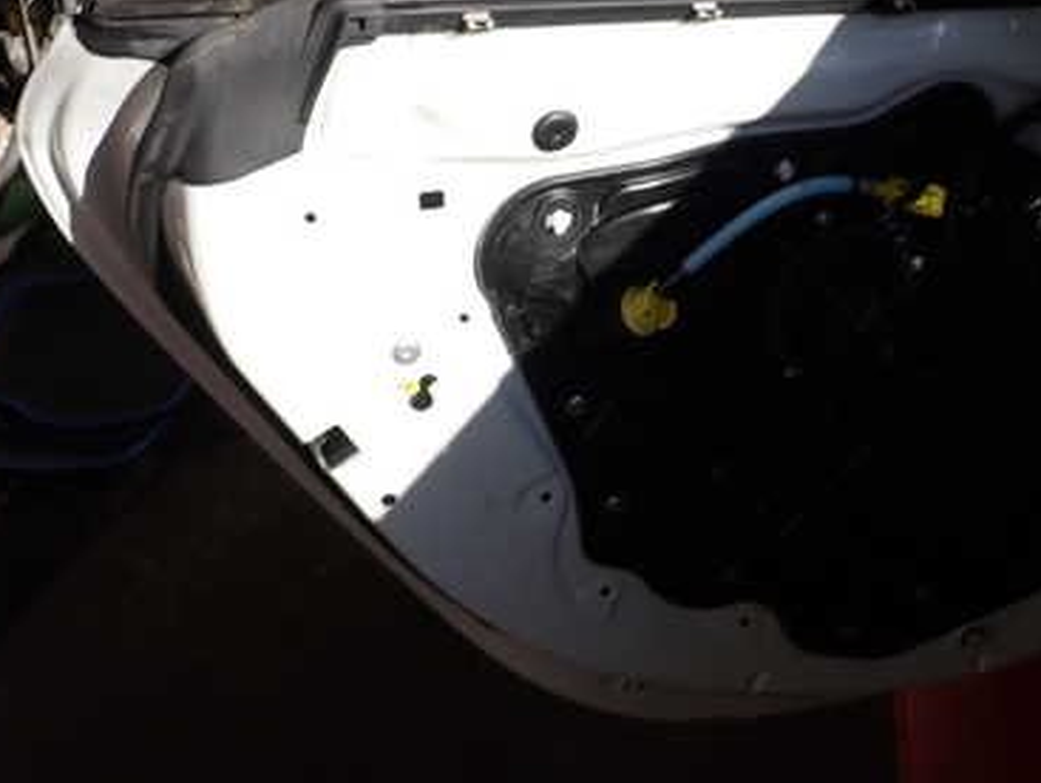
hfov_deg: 38.5
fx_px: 1475
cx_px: 678
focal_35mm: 49
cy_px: 267
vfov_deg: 29.5
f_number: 9
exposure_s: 1/80
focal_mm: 5.4
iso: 100
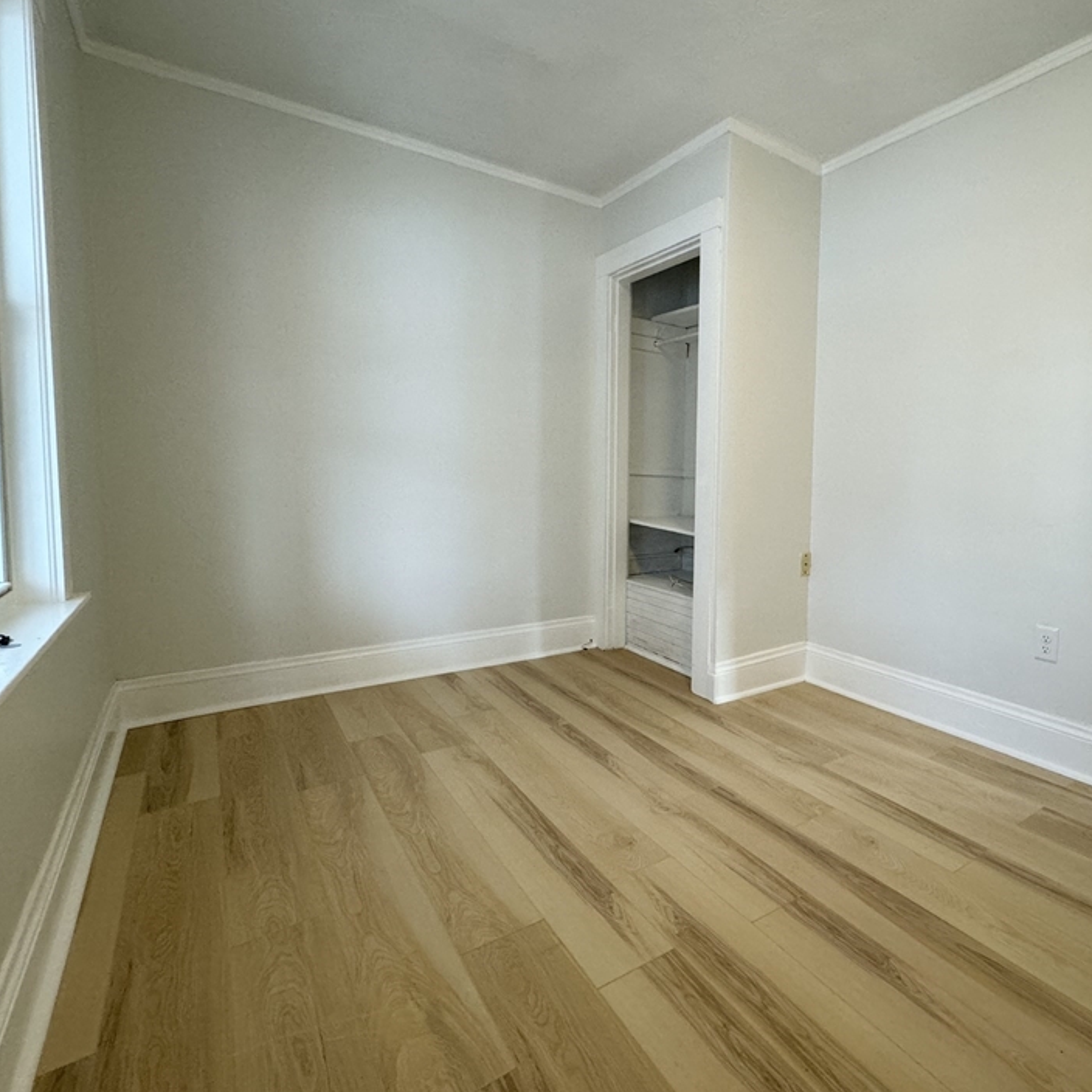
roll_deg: -0.8
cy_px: 520
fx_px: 642
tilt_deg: -4.3
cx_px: 690
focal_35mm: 18
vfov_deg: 80.7
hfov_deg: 79.1
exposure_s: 1/120
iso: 250
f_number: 2.2
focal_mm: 2.22
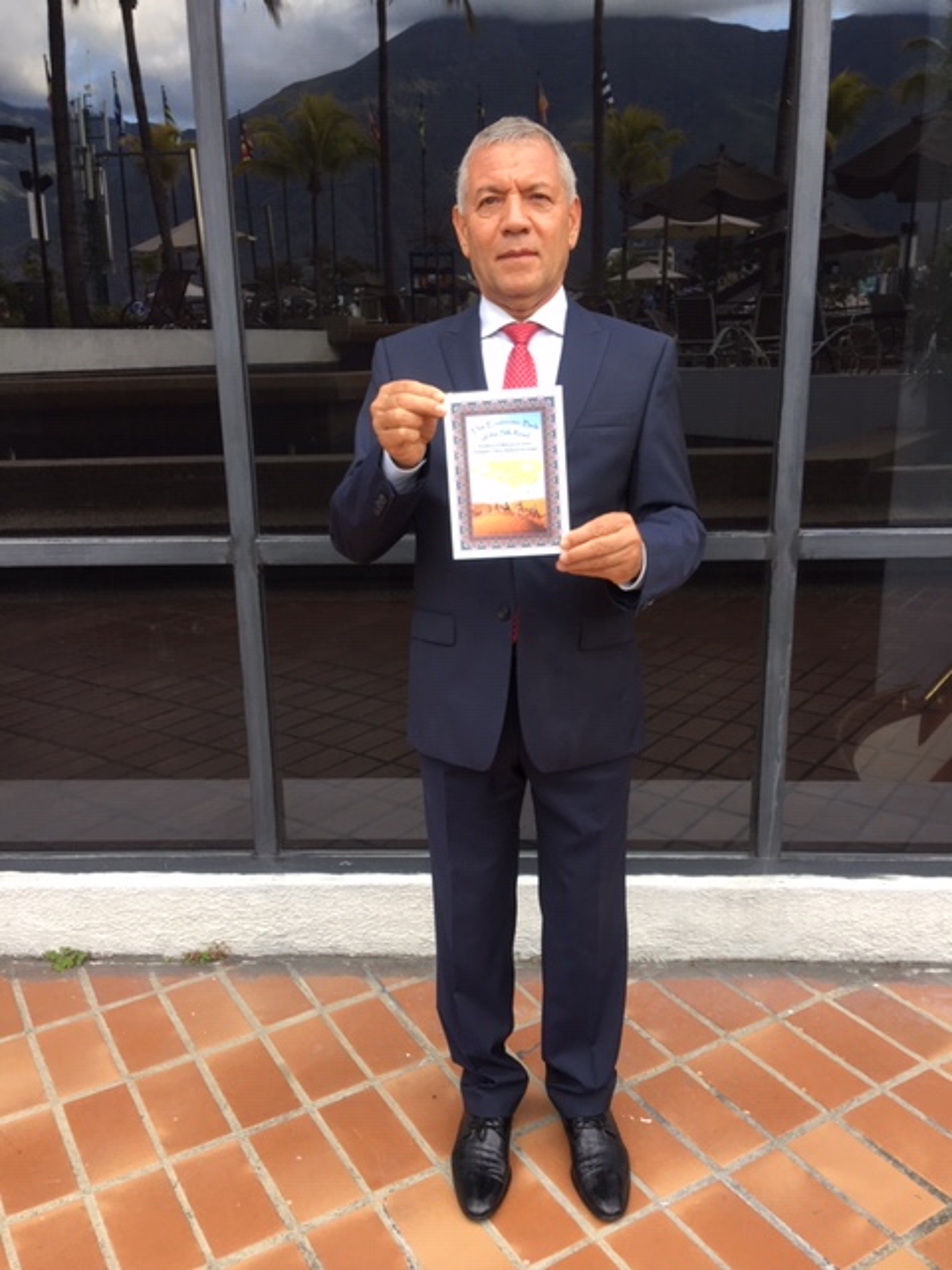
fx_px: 1063
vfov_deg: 61.7
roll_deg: +0.4
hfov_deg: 48.2
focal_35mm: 29
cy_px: 635
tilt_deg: -13.7
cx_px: 476
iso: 25
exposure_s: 1/60
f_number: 2.2
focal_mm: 4.15
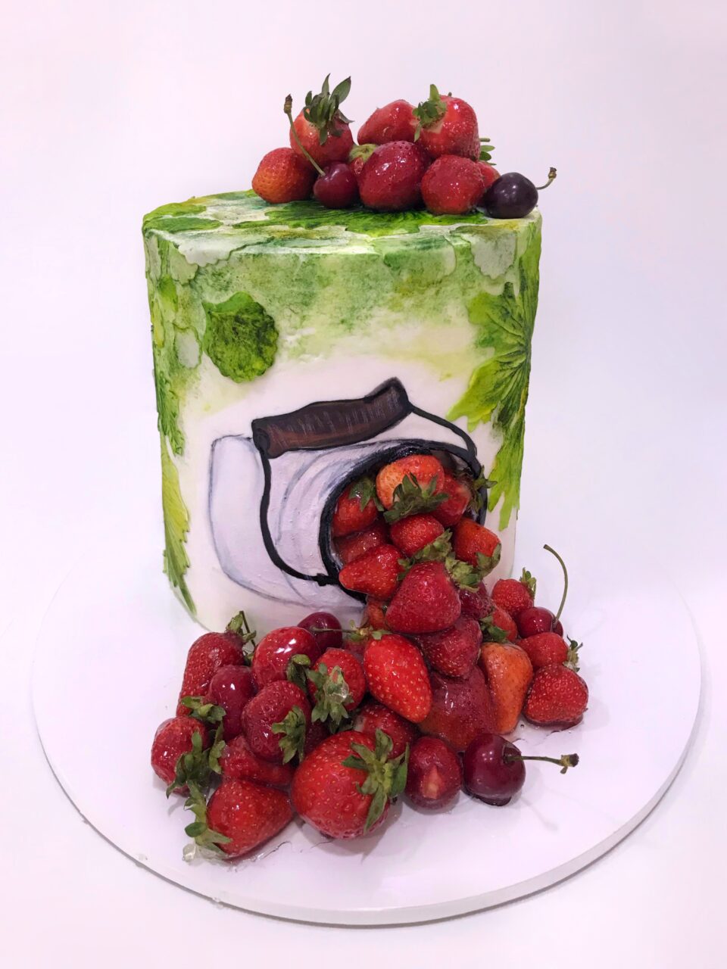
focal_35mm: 28
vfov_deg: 63.4
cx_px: 364
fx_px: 784
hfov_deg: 49.7
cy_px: 484
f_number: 1.8
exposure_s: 1/33
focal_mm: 3.99
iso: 40
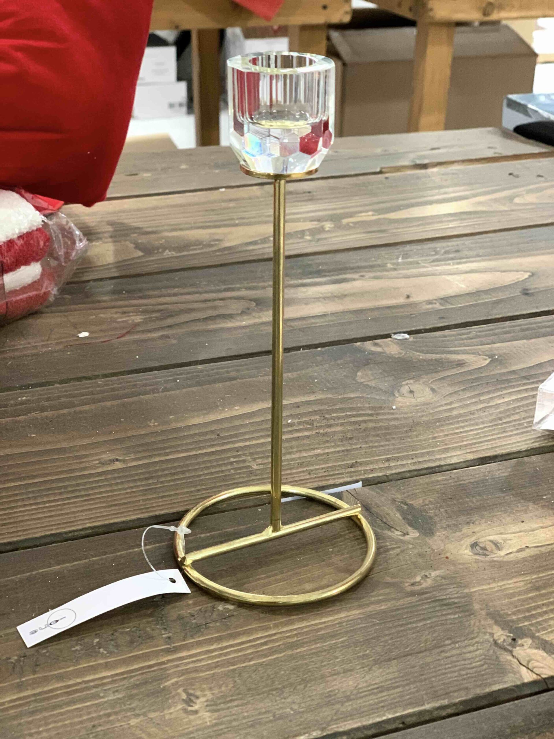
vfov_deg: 36.8
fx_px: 1110
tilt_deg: -27.9
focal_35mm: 52
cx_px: 277
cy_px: 370
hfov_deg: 28.0
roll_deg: -1.2
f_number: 2.4
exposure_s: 1/33
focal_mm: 6
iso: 400
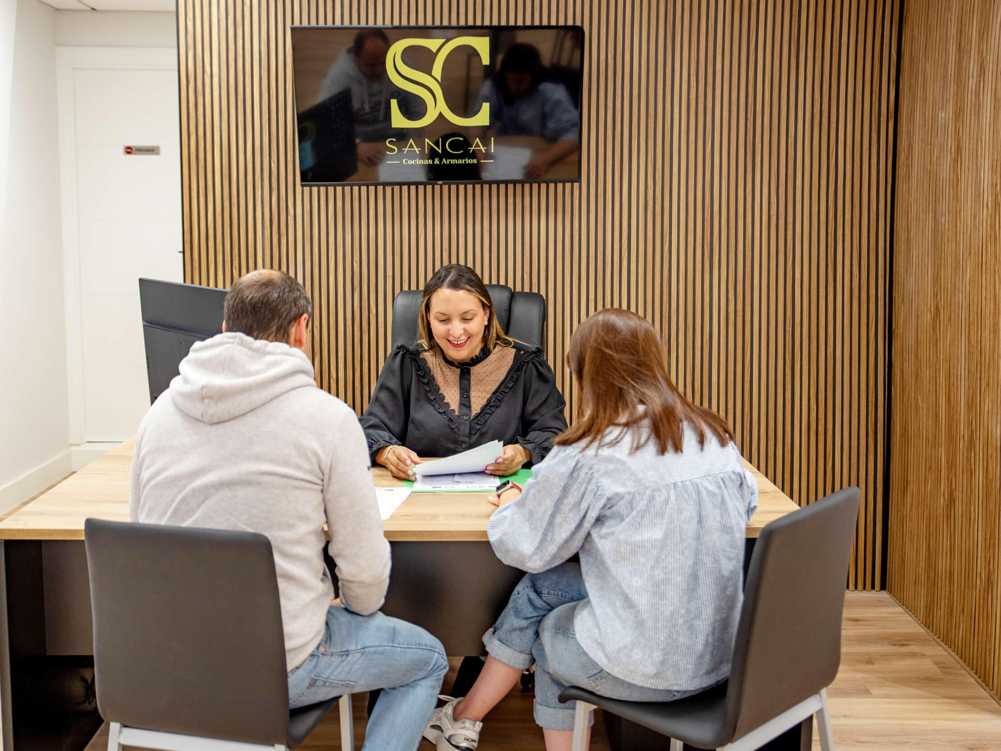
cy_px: 382
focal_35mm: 42
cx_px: 461
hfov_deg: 44.8
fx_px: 1215
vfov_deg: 34.3
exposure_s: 1/125
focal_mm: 38
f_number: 2.8
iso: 320
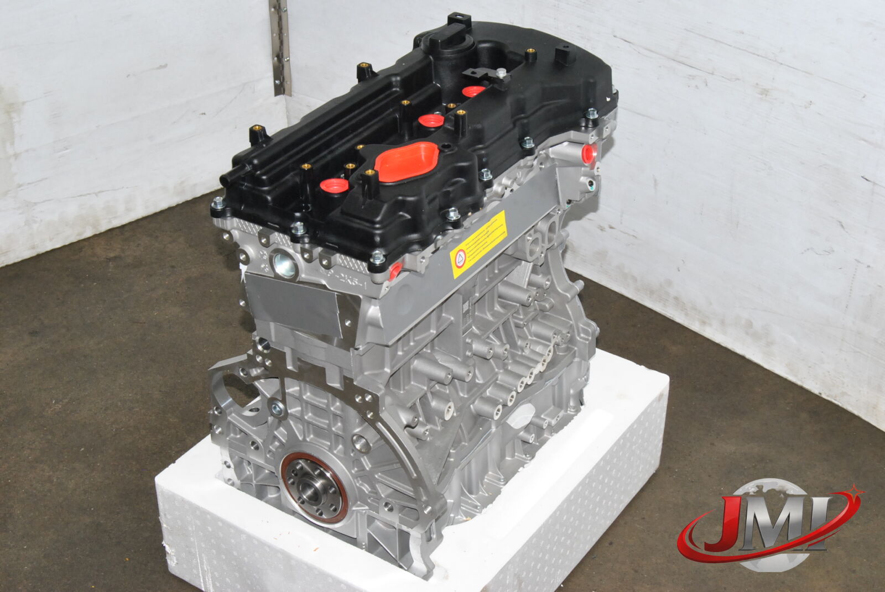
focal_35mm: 57
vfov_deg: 23.8
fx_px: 1403
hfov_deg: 35.0
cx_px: 442
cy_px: 296
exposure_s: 1/200
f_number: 13
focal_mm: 38
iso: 800
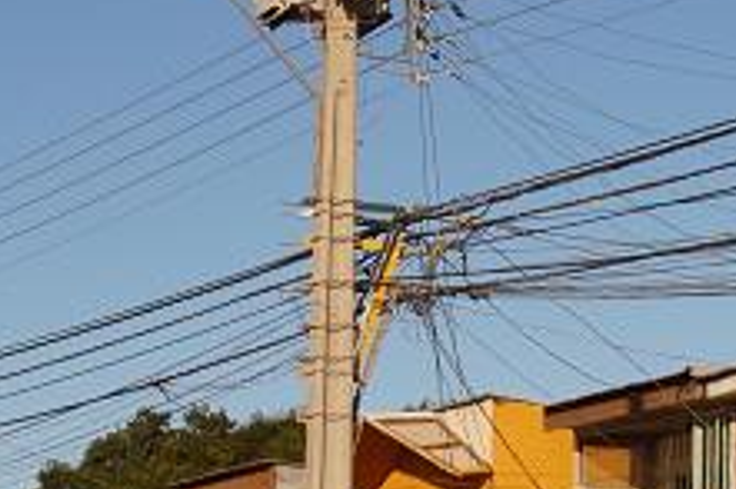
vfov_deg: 6.4
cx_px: 916
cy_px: 456
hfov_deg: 9.5
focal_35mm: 213
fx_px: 4361
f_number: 16
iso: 200
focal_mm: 29
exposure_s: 1/200
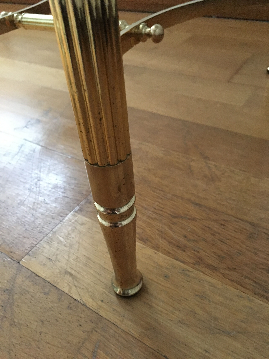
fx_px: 300
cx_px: 134
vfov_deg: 61.7
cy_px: 180
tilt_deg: -38.5
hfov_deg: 48.2
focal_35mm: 29
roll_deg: +5.7
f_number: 2.2
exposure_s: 1/17
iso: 250
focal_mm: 4.15
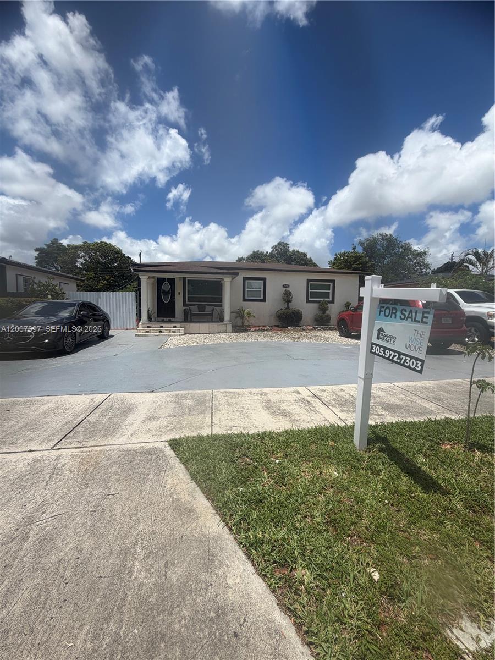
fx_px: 267
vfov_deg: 102.1
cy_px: 330
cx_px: 248
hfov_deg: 85.7
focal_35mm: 14
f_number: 2.2
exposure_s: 1/1572
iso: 20
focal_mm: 2.22
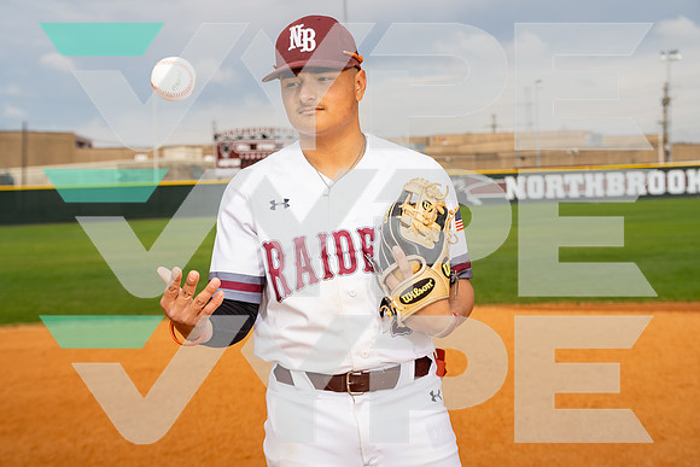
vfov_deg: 25.5
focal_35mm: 53
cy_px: 234
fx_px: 1031
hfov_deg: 37.5
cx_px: 350
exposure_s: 1/640
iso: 100
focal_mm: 53
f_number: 4.5
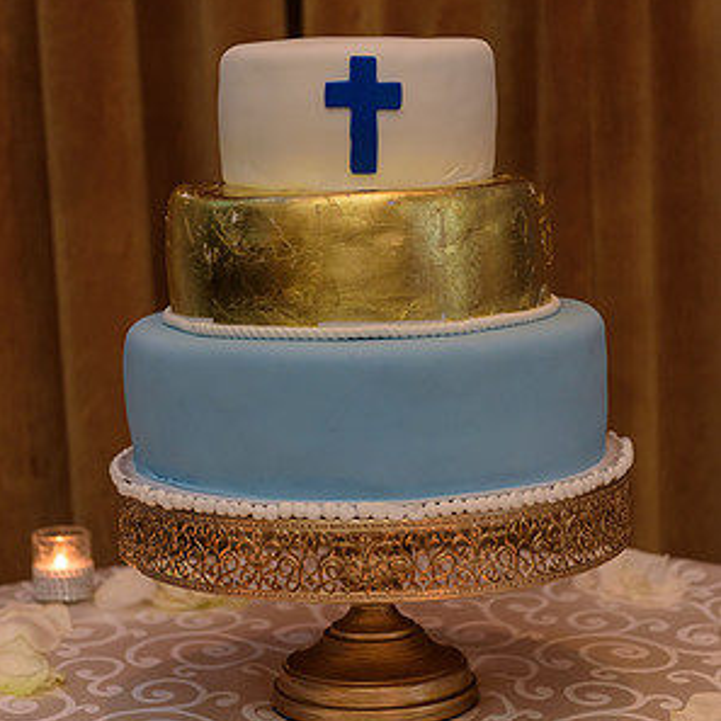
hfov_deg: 19.3
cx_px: 359
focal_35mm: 90
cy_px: 337
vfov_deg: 19.3
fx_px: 2121
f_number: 3.2
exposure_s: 1/125
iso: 1600
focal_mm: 70
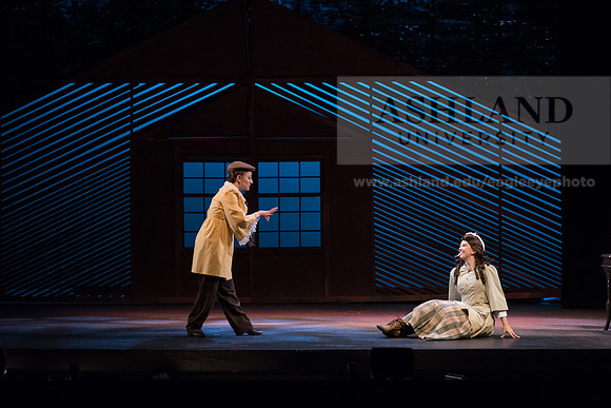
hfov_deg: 23.6
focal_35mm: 86
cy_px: 204
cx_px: 306
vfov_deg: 15.9
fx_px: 1460
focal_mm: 86
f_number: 3.2
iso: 4000
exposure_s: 1/320
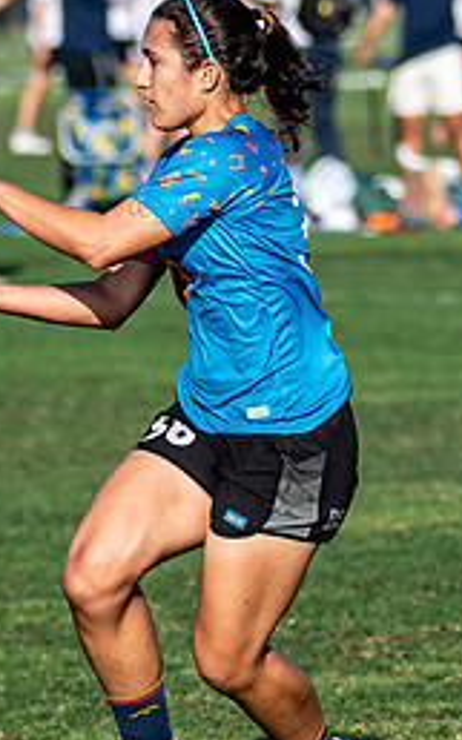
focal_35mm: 523
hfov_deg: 2.5
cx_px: 193
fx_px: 10548
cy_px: 368
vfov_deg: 4.0
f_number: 3.2
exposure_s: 1/2500
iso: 160
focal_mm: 120
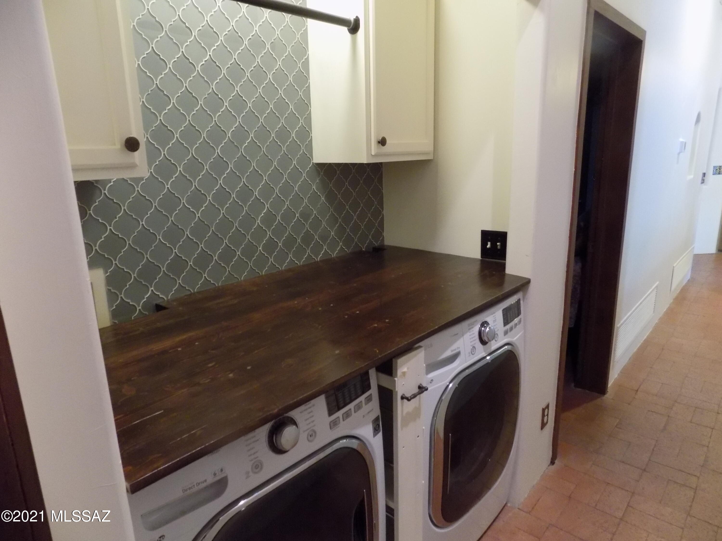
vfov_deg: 58.9
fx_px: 480
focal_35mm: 23
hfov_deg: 73.9
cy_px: 270
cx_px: 361
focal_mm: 4
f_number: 3.1
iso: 400
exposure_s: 1/8
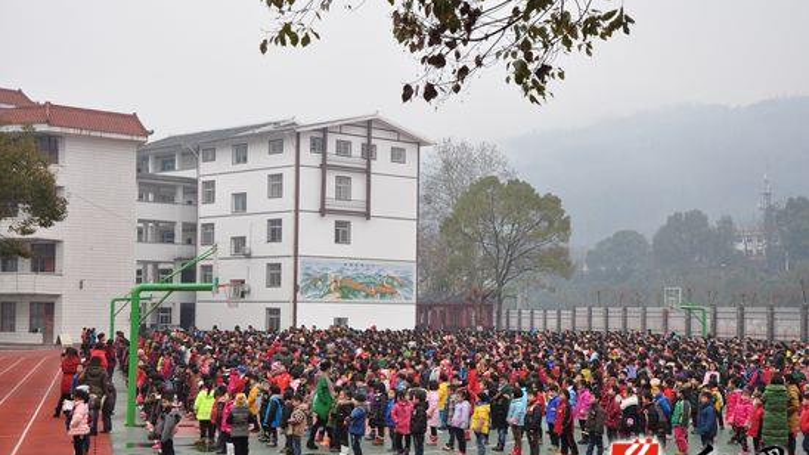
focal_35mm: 63
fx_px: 1351
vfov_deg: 19.1
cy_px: 265
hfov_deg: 33.3
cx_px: 404
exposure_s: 1/50
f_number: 8
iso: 500
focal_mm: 40
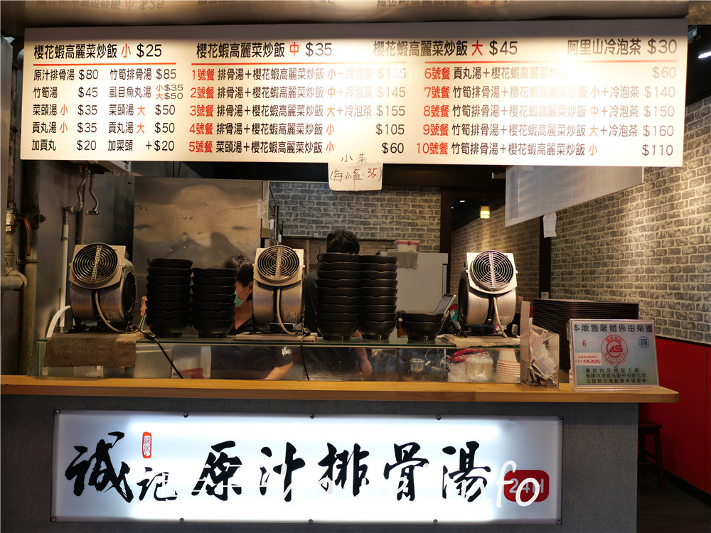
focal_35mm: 30
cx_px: 356
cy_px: 266
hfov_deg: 60.0
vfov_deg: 46.8
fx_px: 616
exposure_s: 1/200
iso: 200
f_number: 2.5
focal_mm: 15
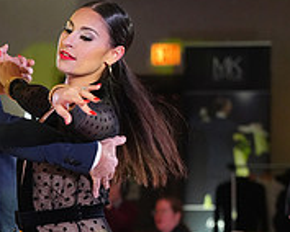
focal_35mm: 390
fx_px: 3351
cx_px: 12
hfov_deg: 4.9
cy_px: 306
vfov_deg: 4.0
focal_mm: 127
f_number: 4.5
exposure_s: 1/250
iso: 3200
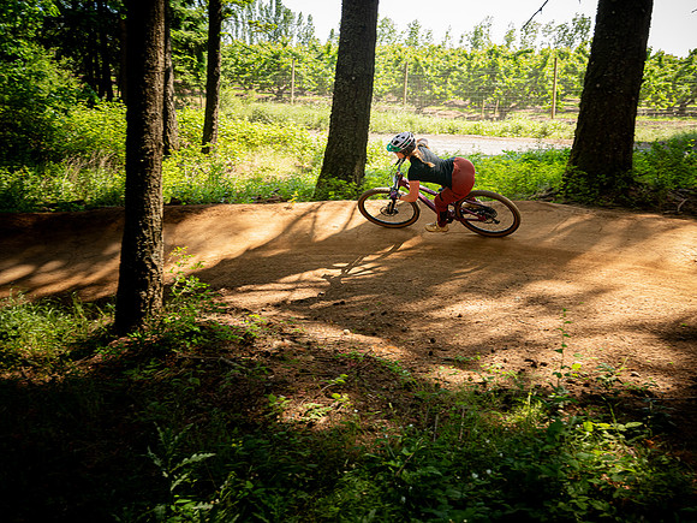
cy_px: 282
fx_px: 698
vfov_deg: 41.1
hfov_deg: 53.0
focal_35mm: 35
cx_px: 373
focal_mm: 26
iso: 640
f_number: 4.5
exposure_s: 1/400
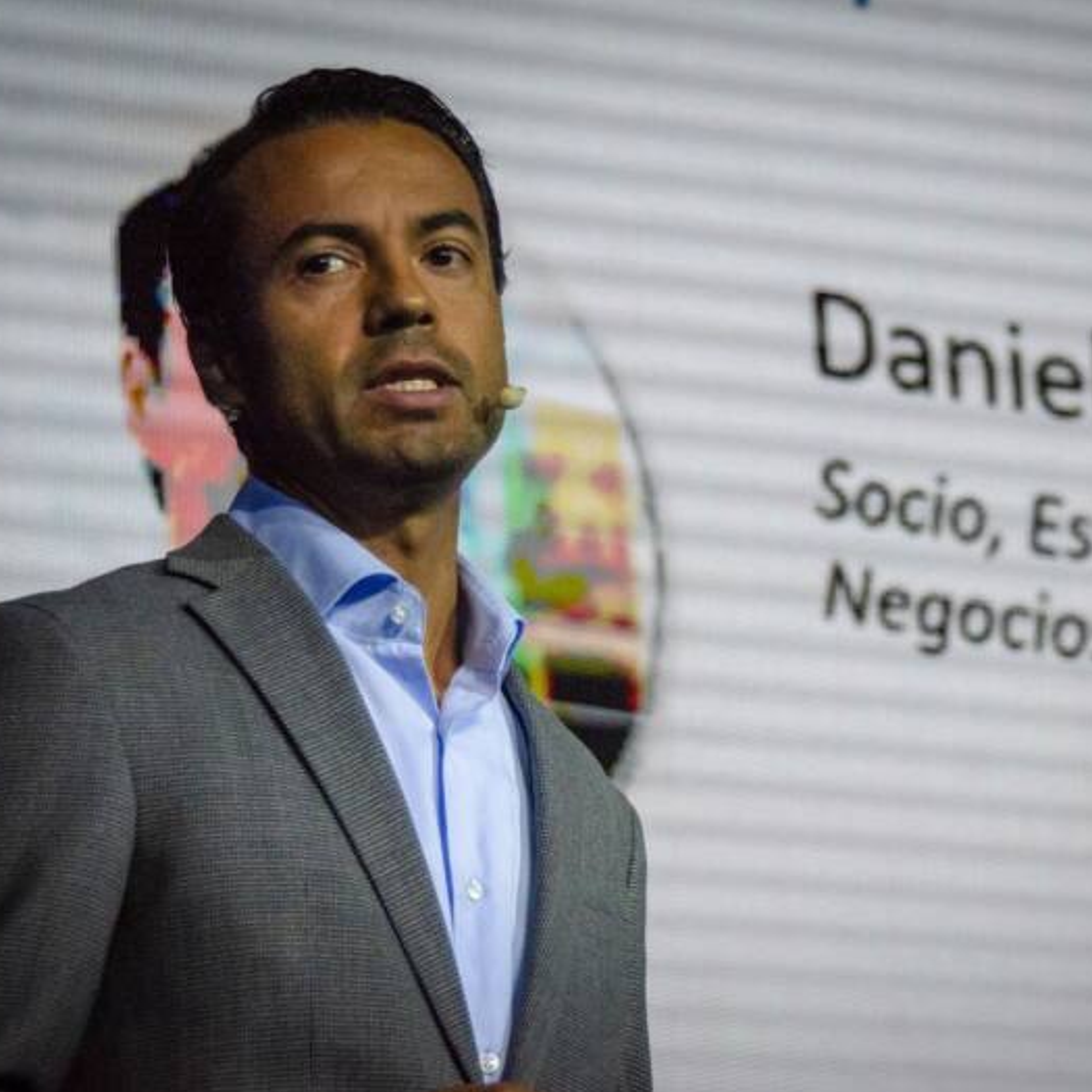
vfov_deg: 10.6
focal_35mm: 165
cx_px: 670
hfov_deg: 10.6
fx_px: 5876
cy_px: 545
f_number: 5.3
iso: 1600
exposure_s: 1/1600
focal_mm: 85
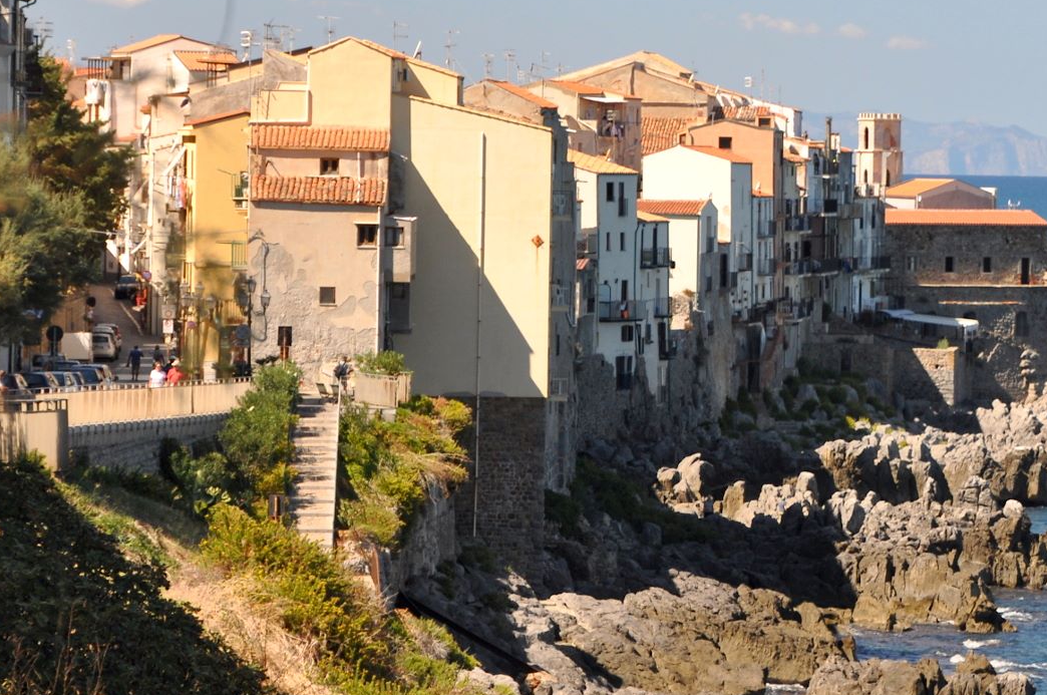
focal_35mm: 207
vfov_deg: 6.6
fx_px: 6009
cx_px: 938
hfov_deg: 9.9
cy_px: 239
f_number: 8
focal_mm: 75
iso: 320
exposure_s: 1/250
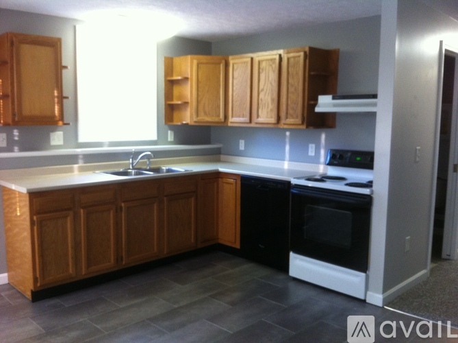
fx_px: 462
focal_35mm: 35
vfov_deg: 40.6
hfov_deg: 52.7
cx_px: 229
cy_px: 172
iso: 200
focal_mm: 3.85
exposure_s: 1/15
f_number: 2.8
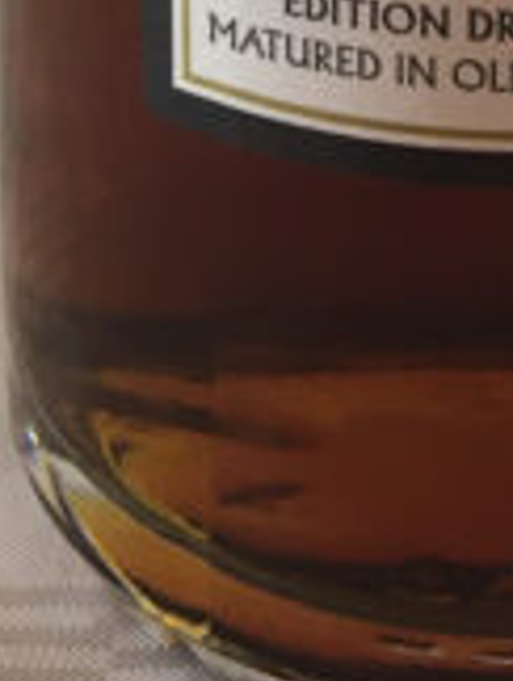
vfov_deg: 11.5
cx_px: 555
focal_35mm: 143
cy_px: -912
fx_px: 2818
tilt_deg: -11.8
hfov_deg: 10.3
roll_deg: +2.1
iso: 32
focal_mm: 4.15
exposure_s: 1/33
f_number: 2.2
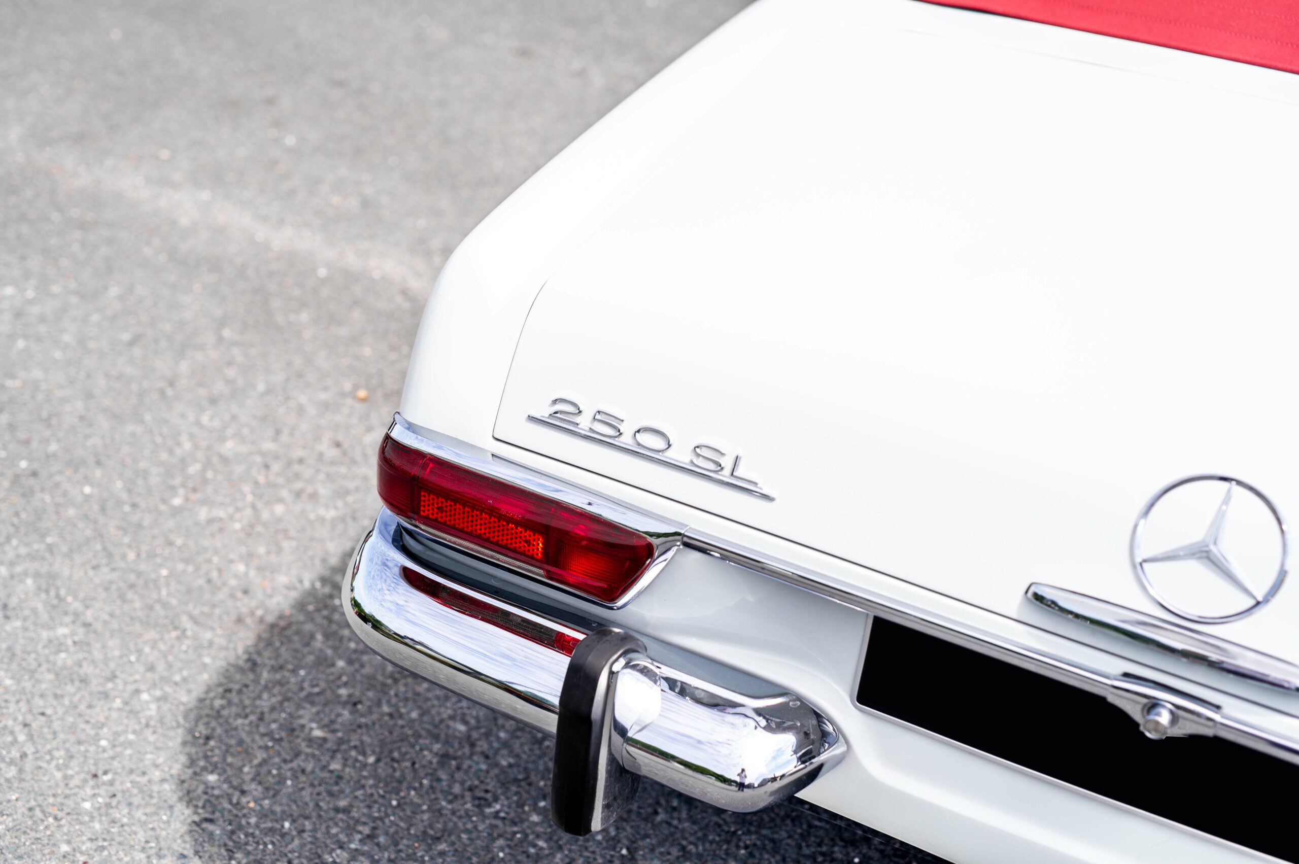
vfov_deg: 27.0
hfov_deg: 39.6
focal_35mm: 50
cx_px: 650
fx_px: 1803
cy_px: 432
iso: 100
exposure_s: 1/500
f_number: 3.2
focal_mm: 50
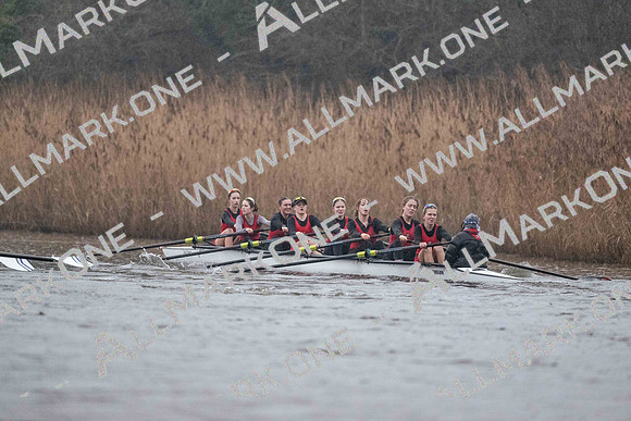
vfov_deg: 3.4
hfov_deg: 5.2
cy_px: 210
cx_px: 316
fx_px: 7012
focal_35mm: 400
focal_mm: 400
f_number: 4.5
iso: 7200
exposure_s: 1/1600
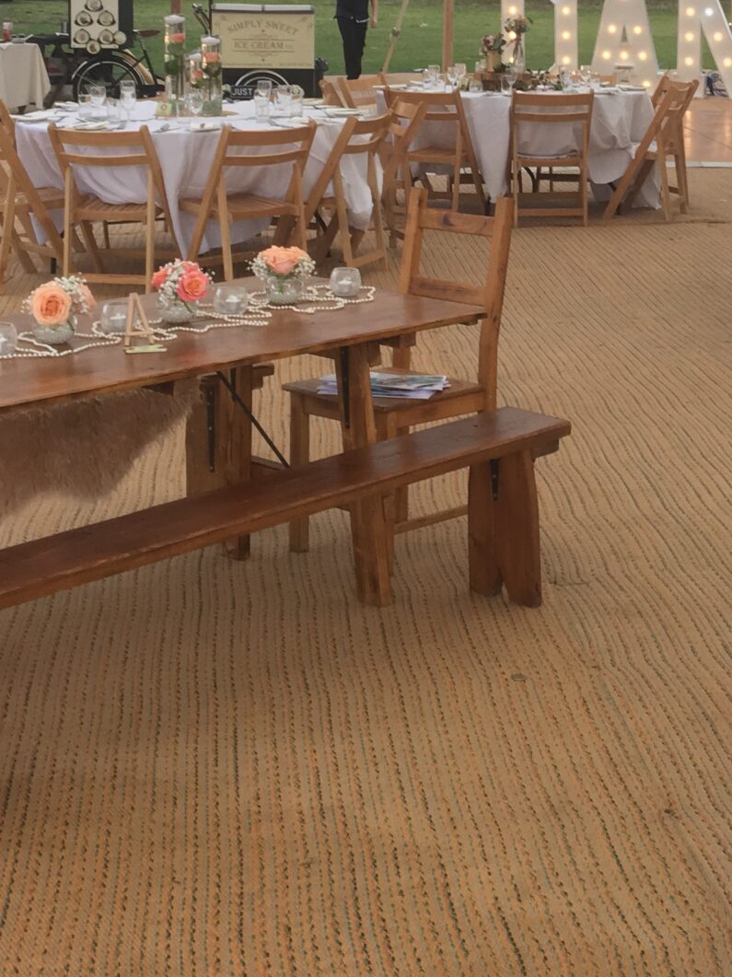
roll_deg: -0.4
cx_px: 611
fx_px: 1975
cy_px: 110
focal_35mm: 70
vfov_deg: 26.9
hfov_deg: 20.7
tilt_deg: -3.4
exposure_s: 1/100
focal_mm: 4.15
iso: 32
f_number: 2.2
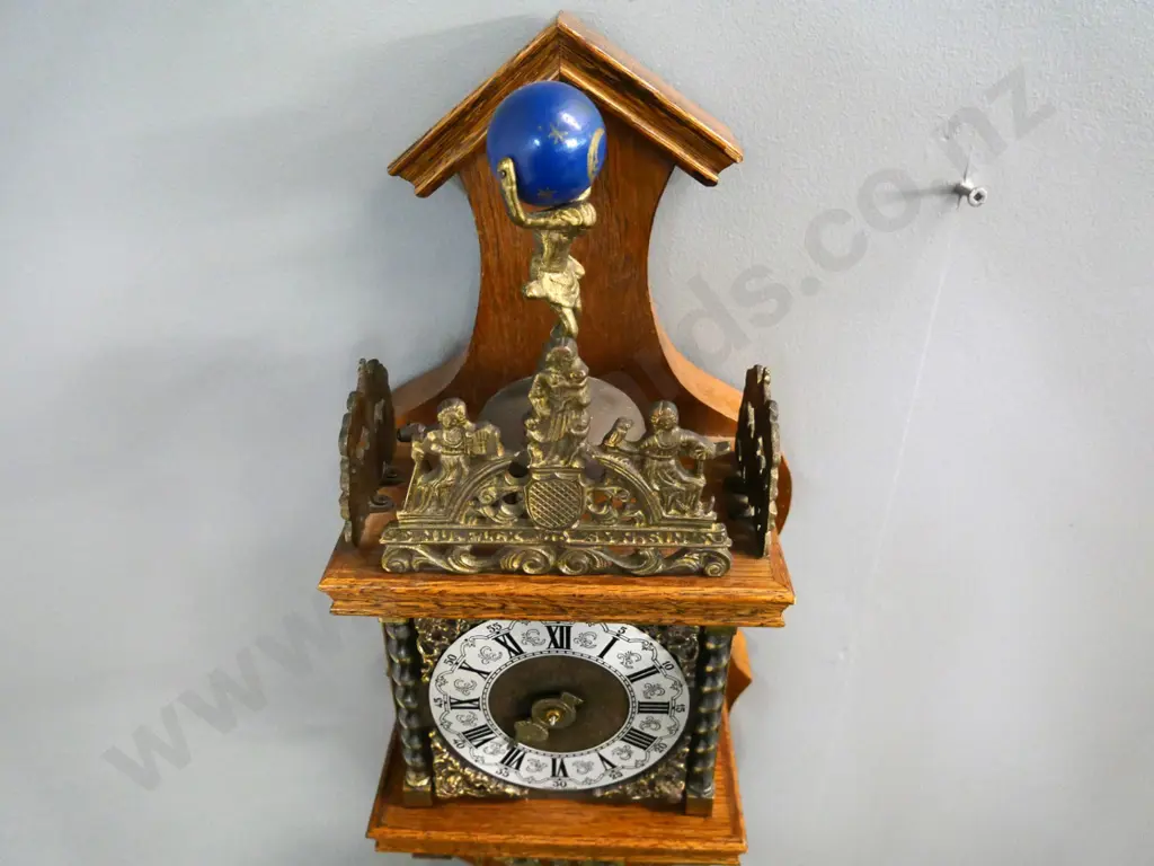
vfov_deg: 53.1
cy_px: 433
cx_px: 577
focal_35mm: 26
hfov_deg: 67.3
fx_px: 867
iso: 3200
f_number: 3.5
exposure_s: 1/125
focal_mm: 13
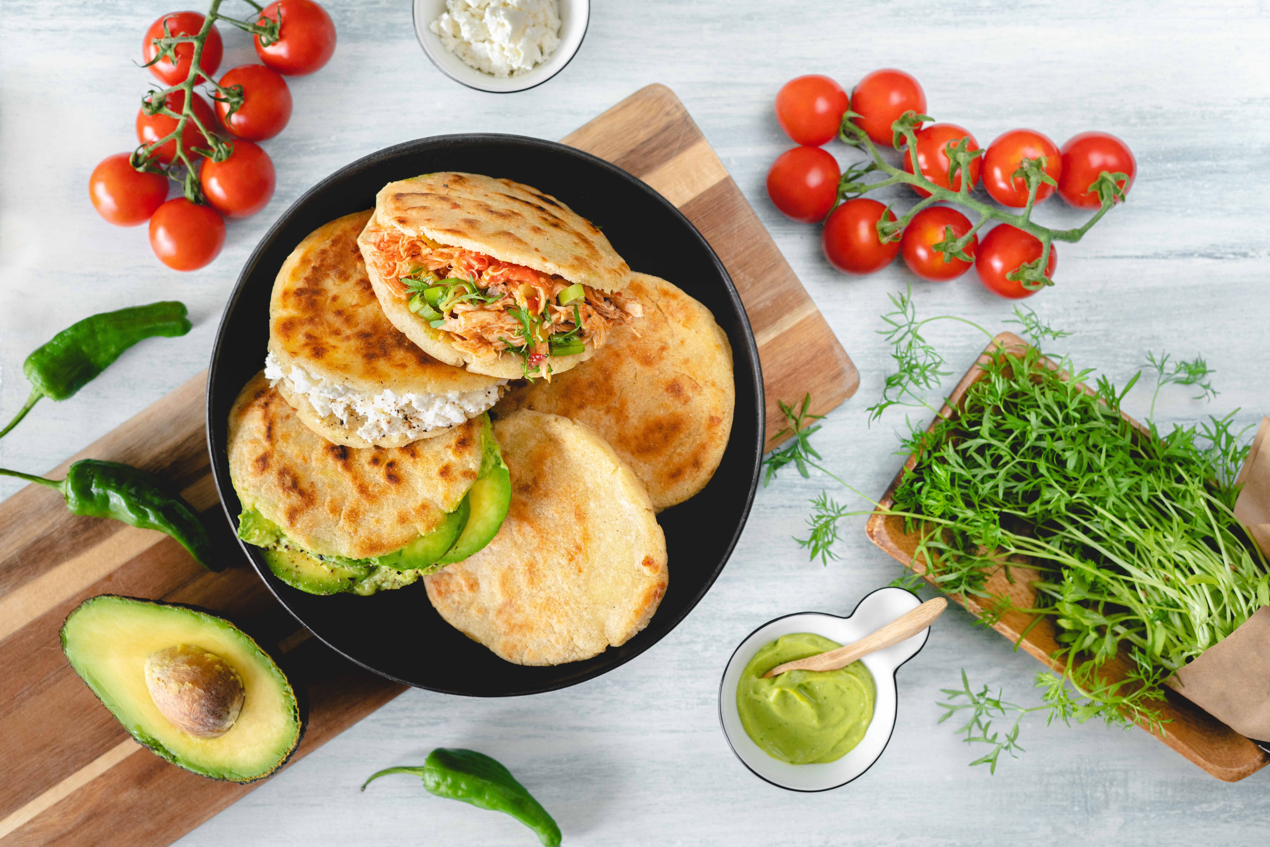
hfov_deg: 39.6
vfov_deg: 27.0
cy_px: 424
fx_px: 1764
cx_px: 635
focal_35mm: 50
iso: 1000
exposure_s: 1/160
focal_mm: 50
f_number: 5
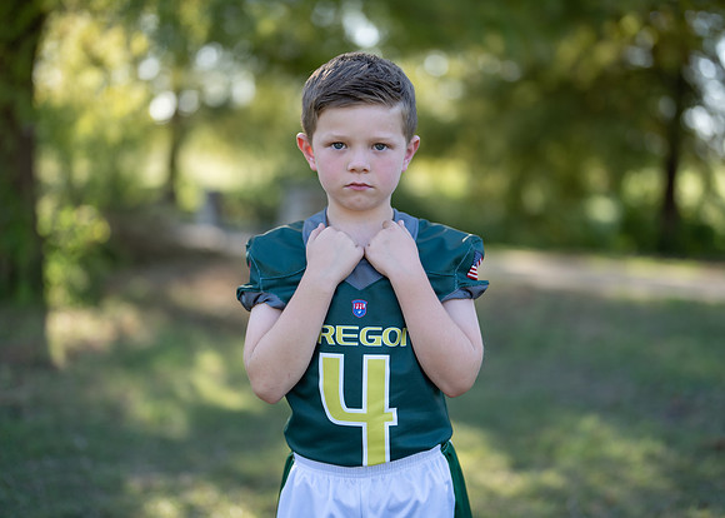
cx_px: 362
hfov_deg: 37.2
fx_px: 1079
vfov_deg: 27.0
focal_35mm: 52
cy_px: 259
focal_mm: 50
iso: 100
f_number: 1.2
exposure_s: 1/1250
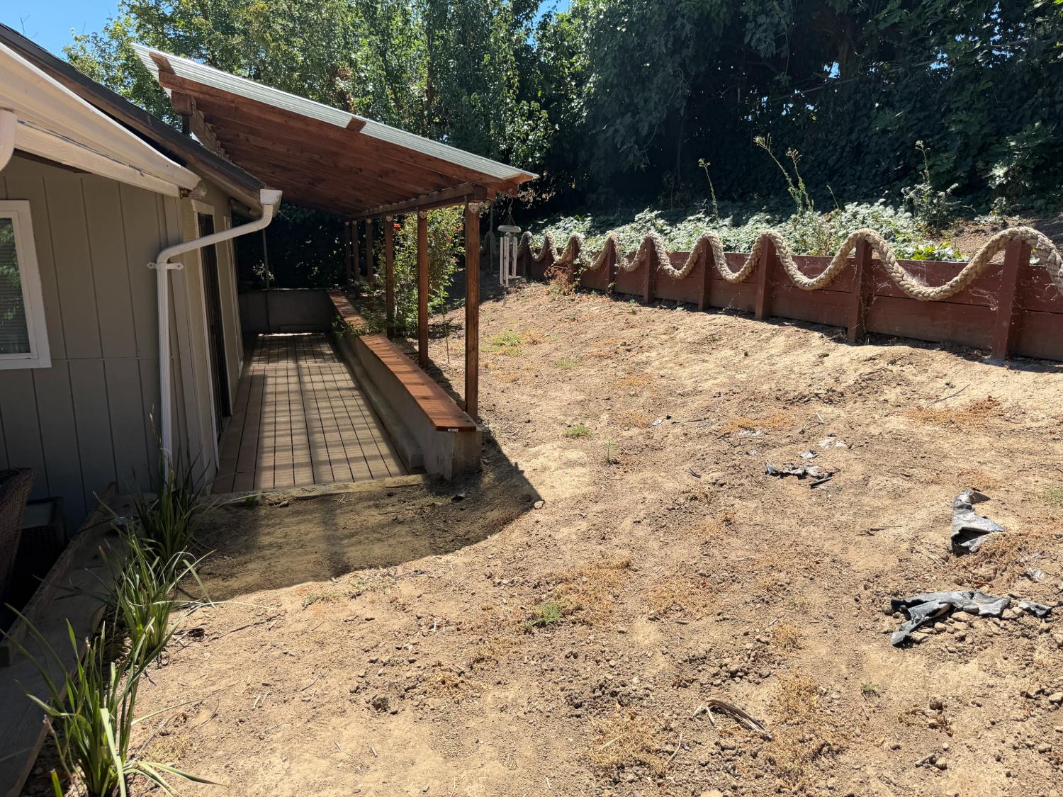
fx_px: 737
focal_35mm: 24
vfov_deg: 56.8
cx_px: 532
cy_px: 398
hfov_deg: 71.6
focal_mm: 6.76
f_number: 1.78
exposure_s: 1/2703
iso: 80
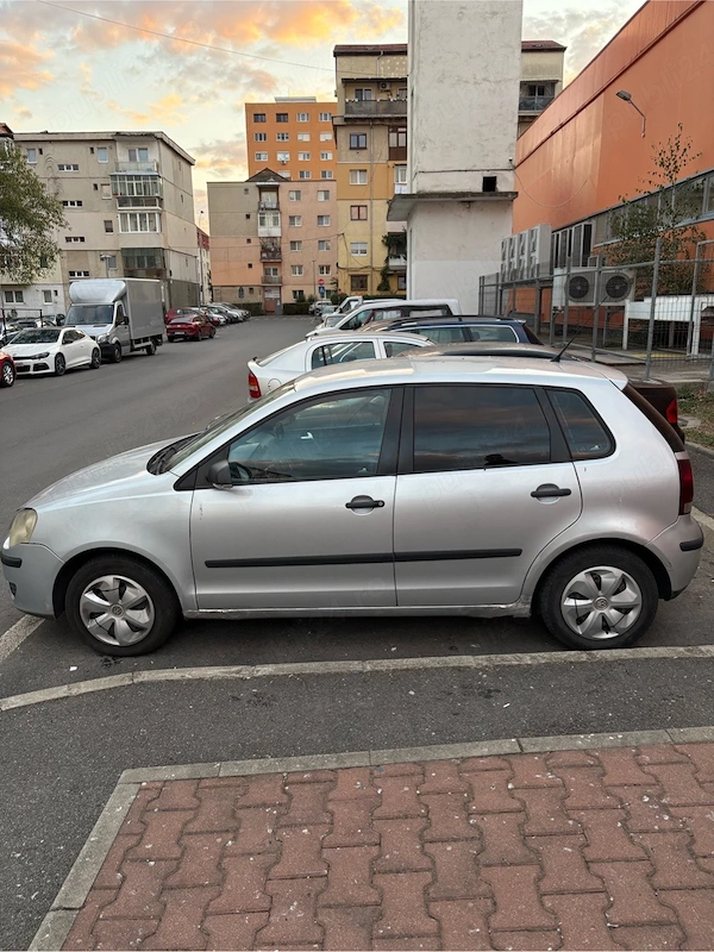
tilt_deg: -13.1
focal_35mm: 26
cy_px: 476
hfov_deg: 53.1
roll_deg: +0.4
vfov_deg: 67.3
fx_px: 715
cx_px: 357
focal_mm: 5.96
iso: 125
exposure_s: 1/128
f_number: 1.6
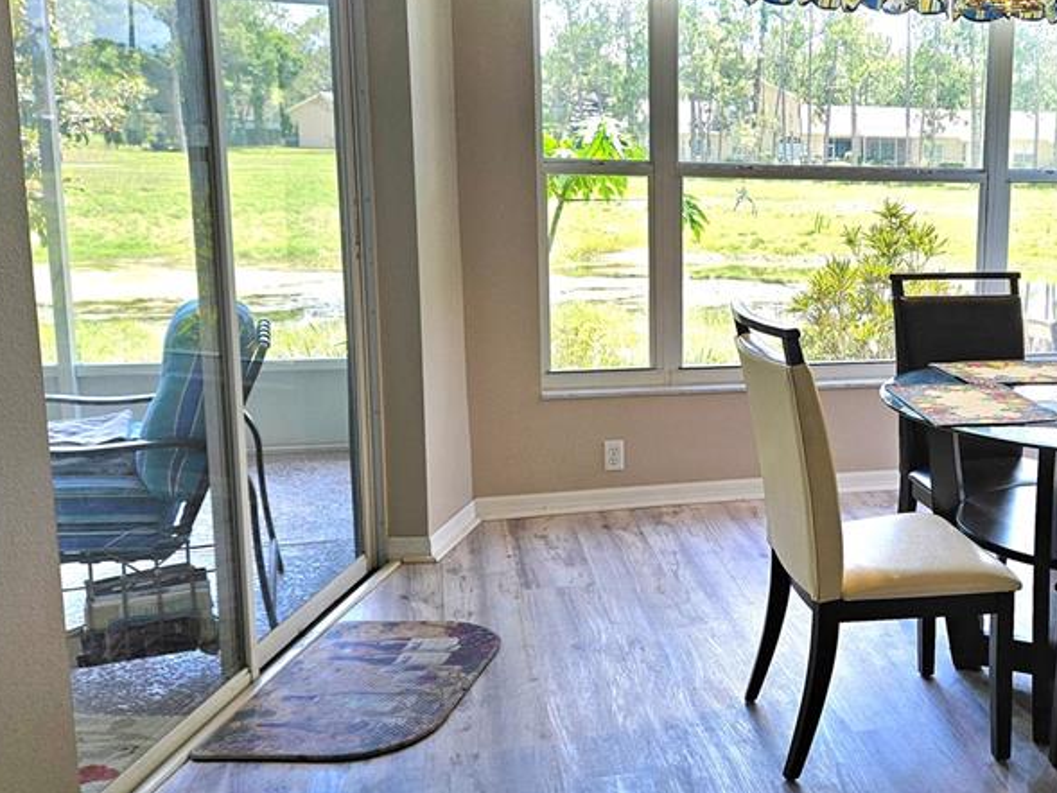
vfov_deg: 35.9
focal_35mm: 40
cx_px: 865
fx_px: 1222
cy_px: 362
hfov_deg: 44.2
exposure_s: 1/370
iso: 100
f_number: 1.8
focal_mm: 5.4
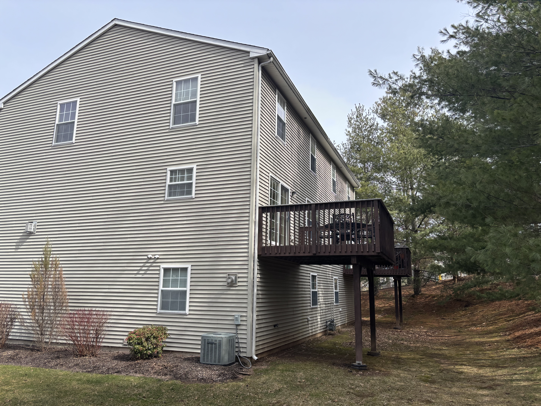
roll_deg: -0.7
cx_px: 270
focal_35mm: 26
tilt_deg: +12.3
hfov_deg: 67.3
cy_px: 203
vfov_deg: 53.1
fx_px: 406
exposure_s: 1/1949
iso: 50
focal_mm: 5.96
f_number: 1.6
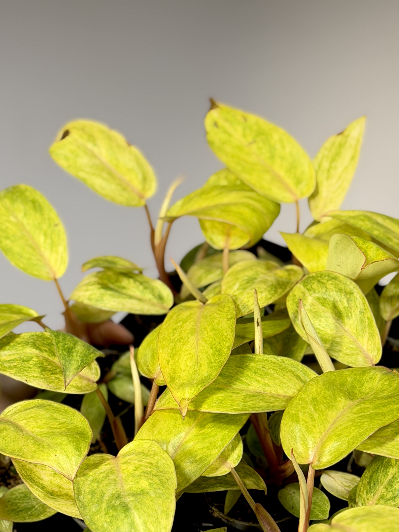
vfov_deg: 21.8
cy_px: 308
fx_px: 1383
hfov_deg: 16.4
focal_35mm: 90
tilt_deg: -6.5
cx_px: 200
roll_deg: +0.1
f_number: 1.78
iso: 80
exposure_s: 1/100
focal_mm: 6.76
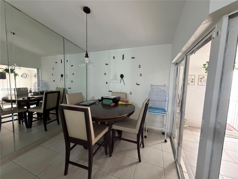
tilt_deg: -5.1
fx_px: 96
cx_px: 119
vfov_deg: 85.7
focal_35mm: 14
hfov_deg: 102.1
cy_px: 90
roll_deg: -1.9
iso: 800
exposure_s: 1/60
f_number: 2.2
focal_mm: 2.22
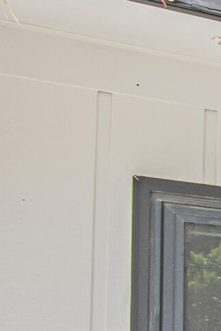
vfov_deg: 20.5
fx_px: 866
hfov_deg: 7.7
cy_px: 375
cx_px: 932
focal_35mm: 94
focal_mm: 10
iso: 250
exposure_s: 1/250
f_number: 8
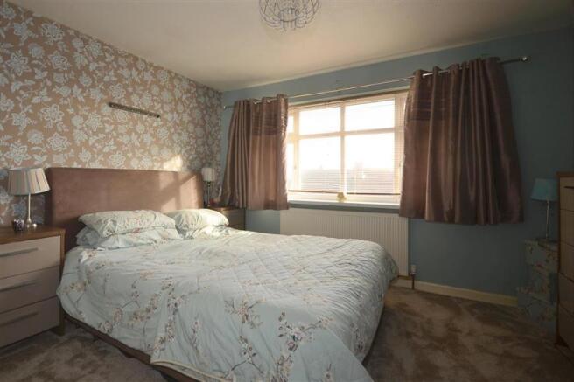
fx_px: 239
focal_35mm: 15
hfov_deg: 100.4
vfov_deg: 77.3
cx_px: 287
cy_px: 191
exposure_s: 1/30
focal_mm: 10
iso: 200
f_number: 5
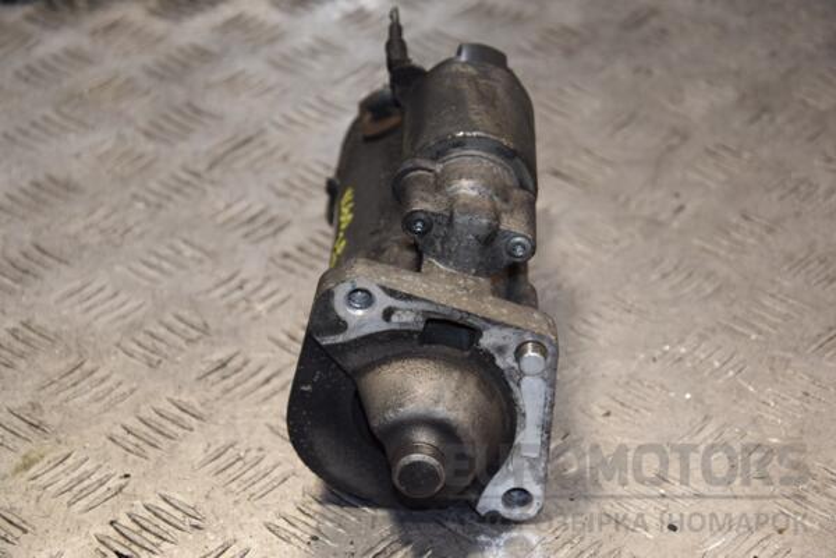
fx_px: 2438
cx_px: 418
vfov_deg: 13.0
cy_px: 279
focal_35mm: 105
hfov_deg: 19.5
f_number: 5.3
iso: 800
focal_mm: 70
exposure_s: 1/200
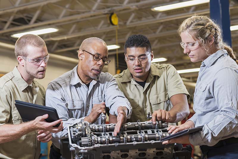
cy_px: 80
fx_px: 562
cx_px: 119
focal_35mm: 85
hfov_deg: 23.9
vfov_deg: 16.1
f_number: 4.5
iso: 400
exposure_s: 1/200
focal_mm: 85
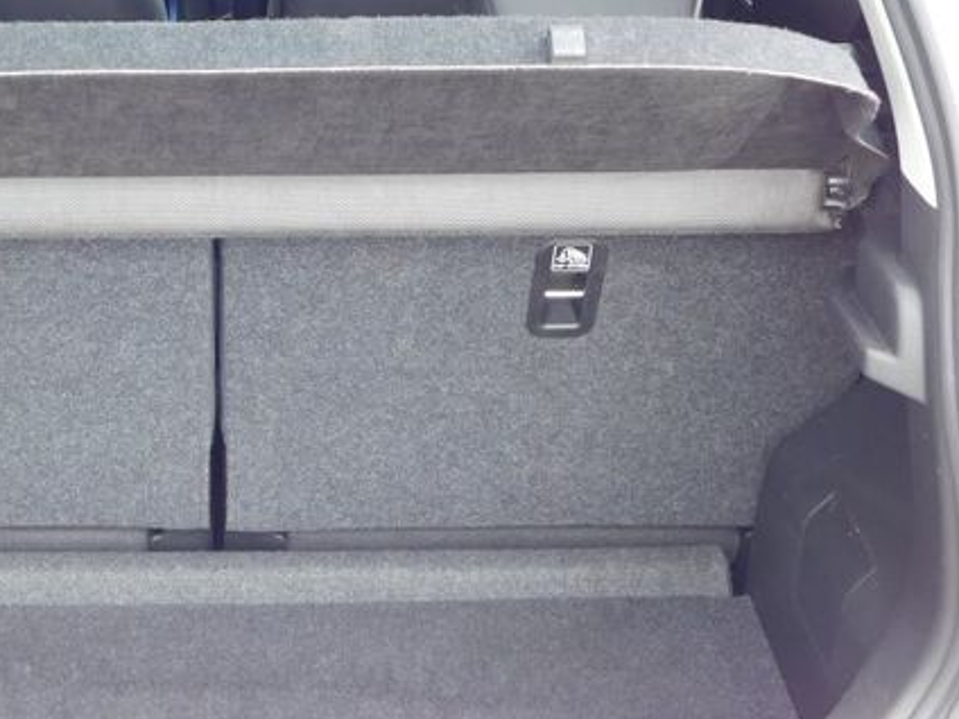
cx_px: 208
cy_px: 240
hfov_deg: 28.0
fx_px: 1884
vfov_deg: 21.5
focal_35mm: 68
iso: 125
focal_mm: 6.3
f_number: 3.5
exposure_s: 1/40
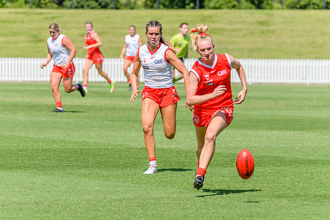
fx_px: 3500
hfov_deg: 5.4
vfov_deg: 3.6
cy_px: 112
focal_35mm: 382
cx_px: 162
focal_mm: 320
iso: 800
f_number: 8
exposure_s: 1/2000
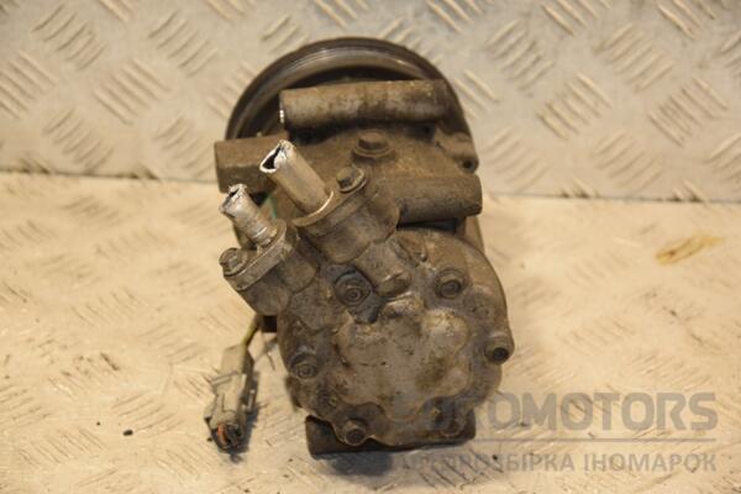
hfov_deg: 17.1
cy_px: 247
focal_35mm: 120
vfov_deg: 11.4
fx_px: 2470
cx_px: 370
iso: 800
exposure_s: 1/160
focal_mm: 80
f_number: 5.3
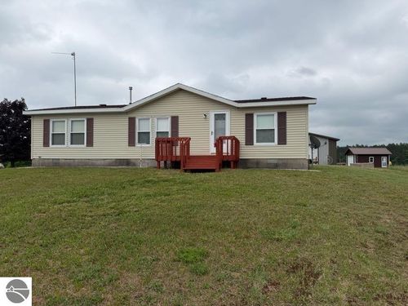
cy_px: 153
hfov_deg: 71.6
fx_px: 283
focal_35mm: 24
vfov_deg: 56.8
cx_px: 204
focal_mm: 6.76
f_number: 1.78
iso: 80
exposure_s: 1/5319
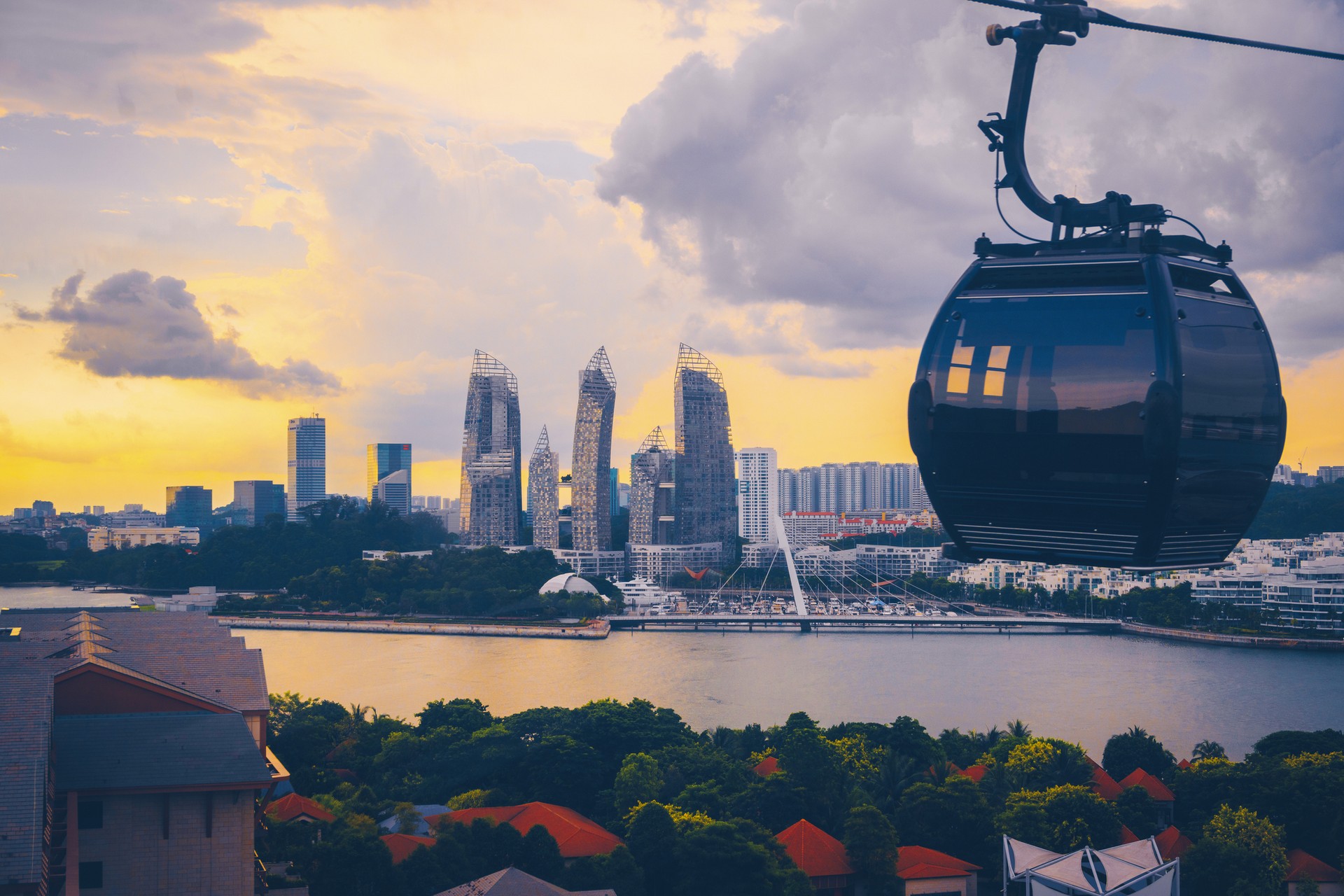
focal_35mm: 48
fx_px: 1792
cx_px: 672
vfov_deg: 28.1
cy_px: 448
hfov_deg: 41.1
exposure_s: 1/250
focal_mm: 48
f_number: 5.6
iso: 220
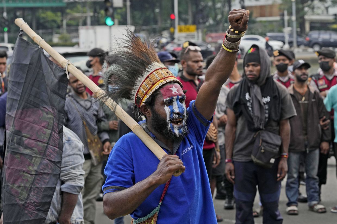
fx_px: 655
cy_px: 112
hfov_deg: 28.9
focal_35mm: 70
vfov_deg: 19.4
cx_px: 168
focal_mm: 70
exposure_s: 1/1250
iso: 500
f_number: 5.6
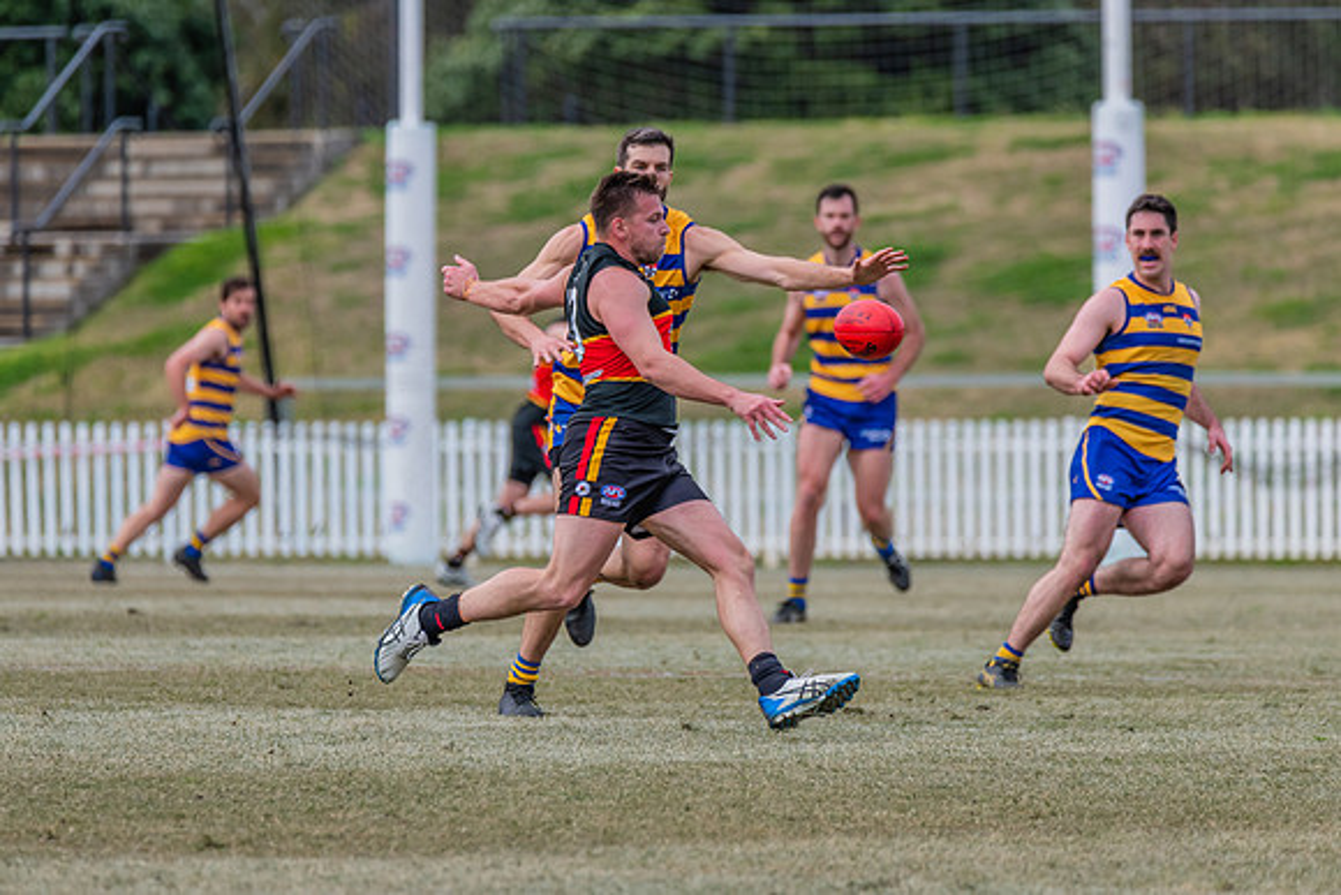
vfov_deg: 2.8
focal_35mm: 486
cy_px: 449
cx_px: 640
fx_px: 18116
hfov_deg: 4.2
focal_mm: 450
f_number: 7.1
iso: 800
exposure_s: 1/1600
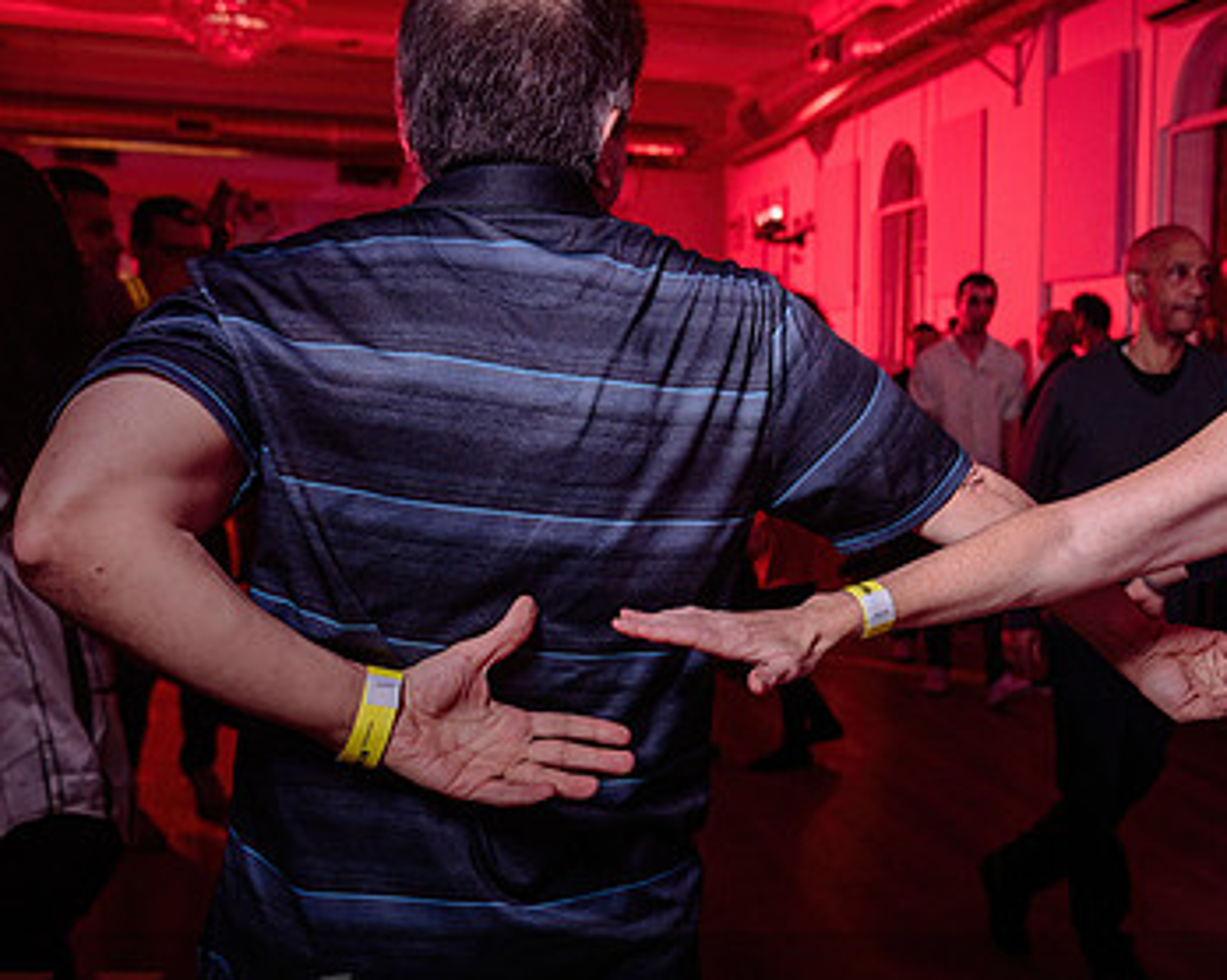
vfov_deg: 35.6
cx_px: 850
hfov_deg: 43.0
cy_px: 485
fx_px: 1524
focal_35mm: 42
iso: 800
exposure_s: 1/60
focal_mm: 24
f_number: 3.5
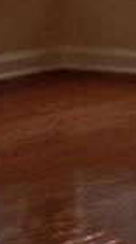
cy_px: -202
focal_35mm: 223
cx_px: 296
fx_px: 1440
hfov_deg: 5.3
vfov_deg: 9.2
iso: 80
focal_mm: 4.28
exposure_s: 1/20
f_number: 2.4
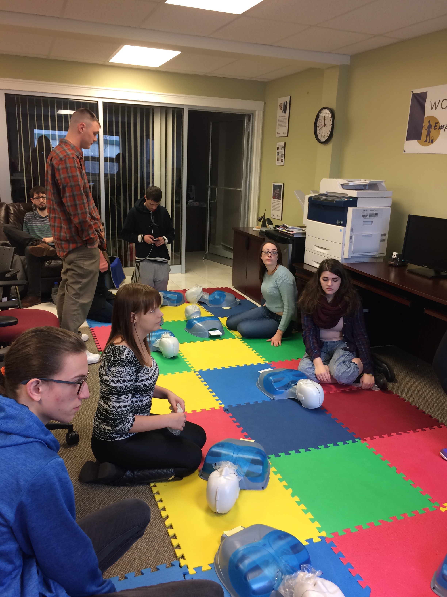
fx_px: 499
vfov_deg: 61.7
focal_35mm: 29
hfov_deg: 48.2
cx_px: 224
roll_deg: -0.6
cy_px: 298
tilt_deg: -17.2
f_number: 2.2
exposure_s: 1/30
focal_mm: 4.15
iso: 50
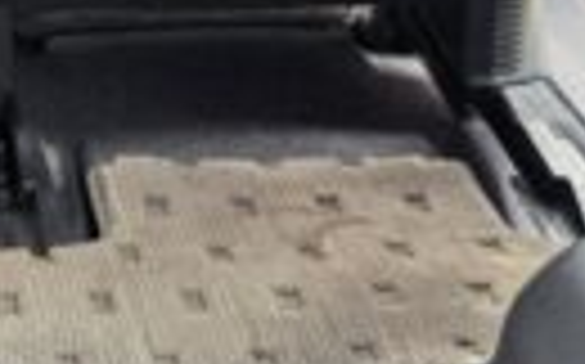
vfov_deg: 8.4
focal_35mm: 150
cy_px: -310
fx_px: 2389
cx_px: -198
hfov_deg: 13.4
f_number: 1.8
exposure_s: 1/100
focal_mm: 5.4
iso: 160
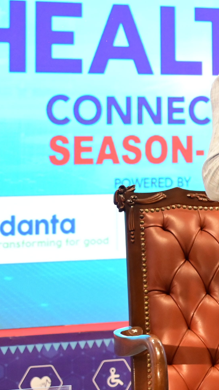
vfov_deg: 14.9
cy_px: 52
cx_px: 564
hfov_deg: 7.8
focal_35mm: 143
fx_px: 1476
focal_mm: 44
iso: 1600
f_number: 5
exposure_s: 1/100
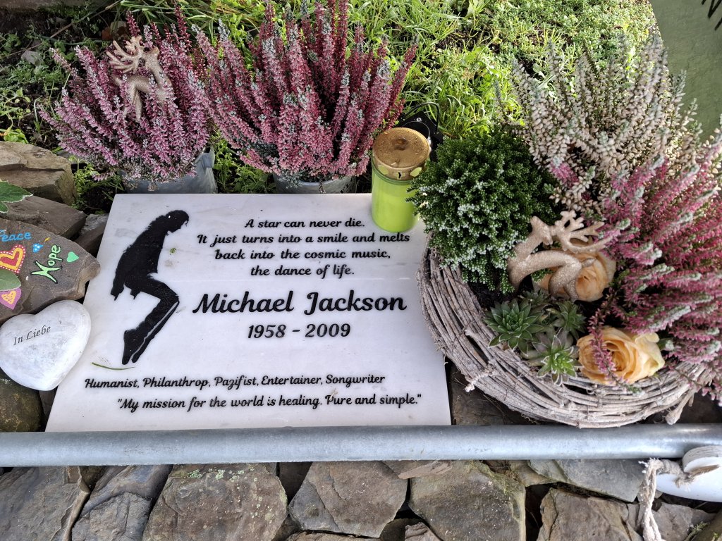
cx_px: 361
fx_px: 480
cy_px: 270
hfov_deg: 73.9
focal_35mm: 23
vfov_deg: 58.9
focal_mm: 5.54
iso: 50
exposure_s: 1/106
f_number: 1.8
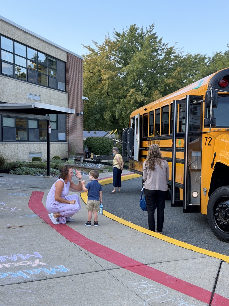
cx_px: 114
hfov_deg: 30.3
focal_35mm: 48
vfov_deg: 39.7
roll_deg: -0.3
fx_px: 423
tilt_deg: -2.0
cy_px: 153
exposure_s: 1/578
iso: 100
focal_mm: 6.76
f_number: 1.78
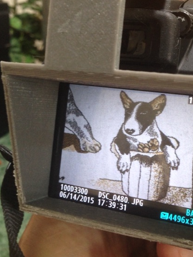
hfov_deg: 24.3
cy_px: 92
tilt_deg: -9.9
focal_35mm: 60
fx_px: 446
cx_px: 129
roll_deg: -1.7
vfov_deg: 32.0
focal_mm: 4.12
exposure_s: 1/20
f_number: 2.4
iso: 80
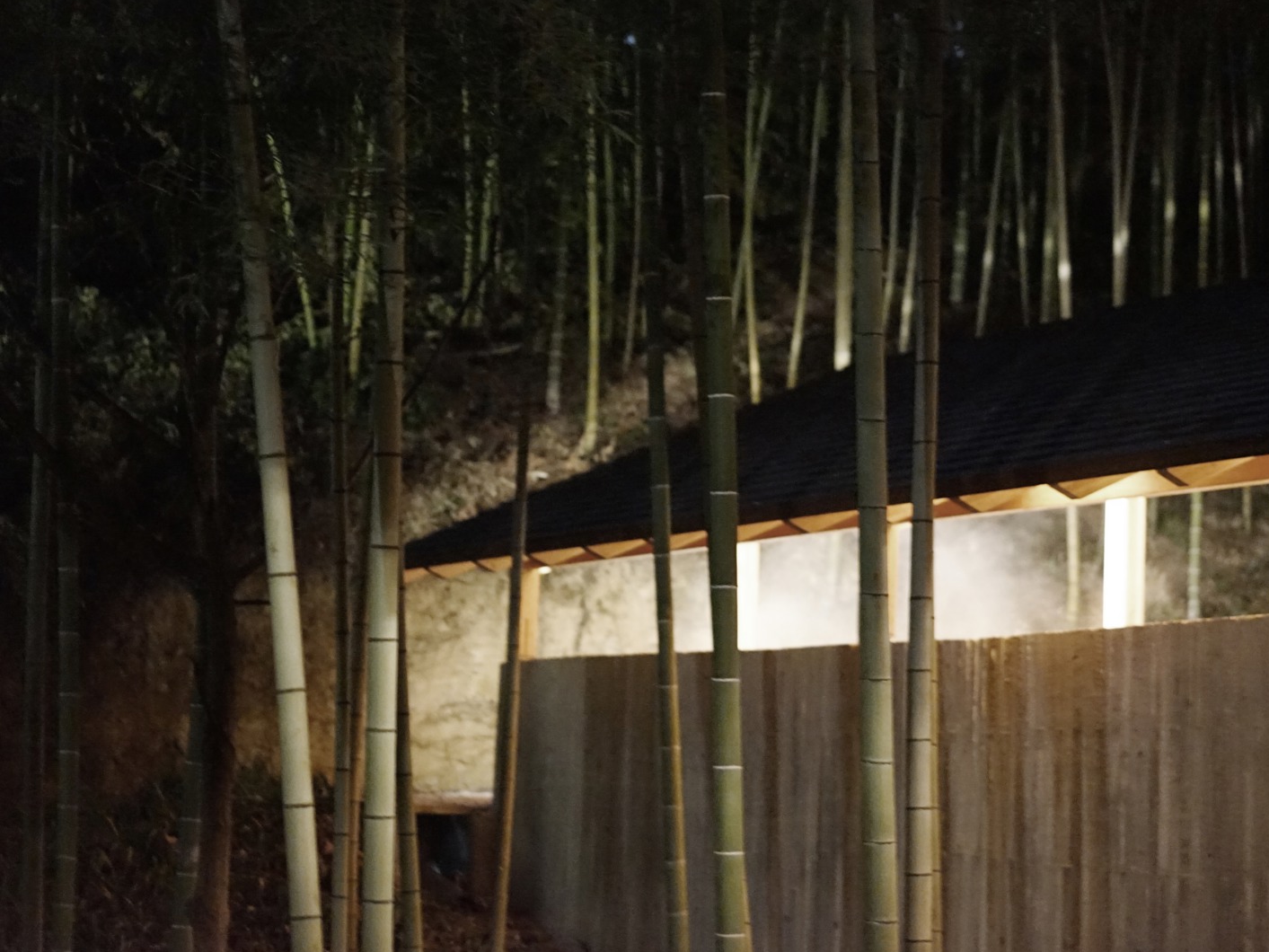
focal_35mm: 66
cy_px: 441
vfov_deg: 22.3
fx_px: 2420
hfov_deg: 29.4
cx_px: 634
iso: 6400
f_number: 2
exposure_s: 1/1.6
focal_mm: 55
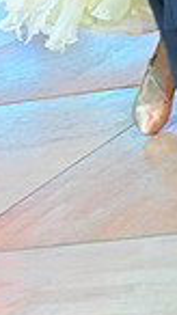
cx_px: 62
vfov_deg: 10.4
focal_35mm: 200
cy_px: -149
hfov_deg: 6.1
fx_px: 1671
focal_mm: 48
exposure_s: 1/500
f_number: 5
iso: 6400
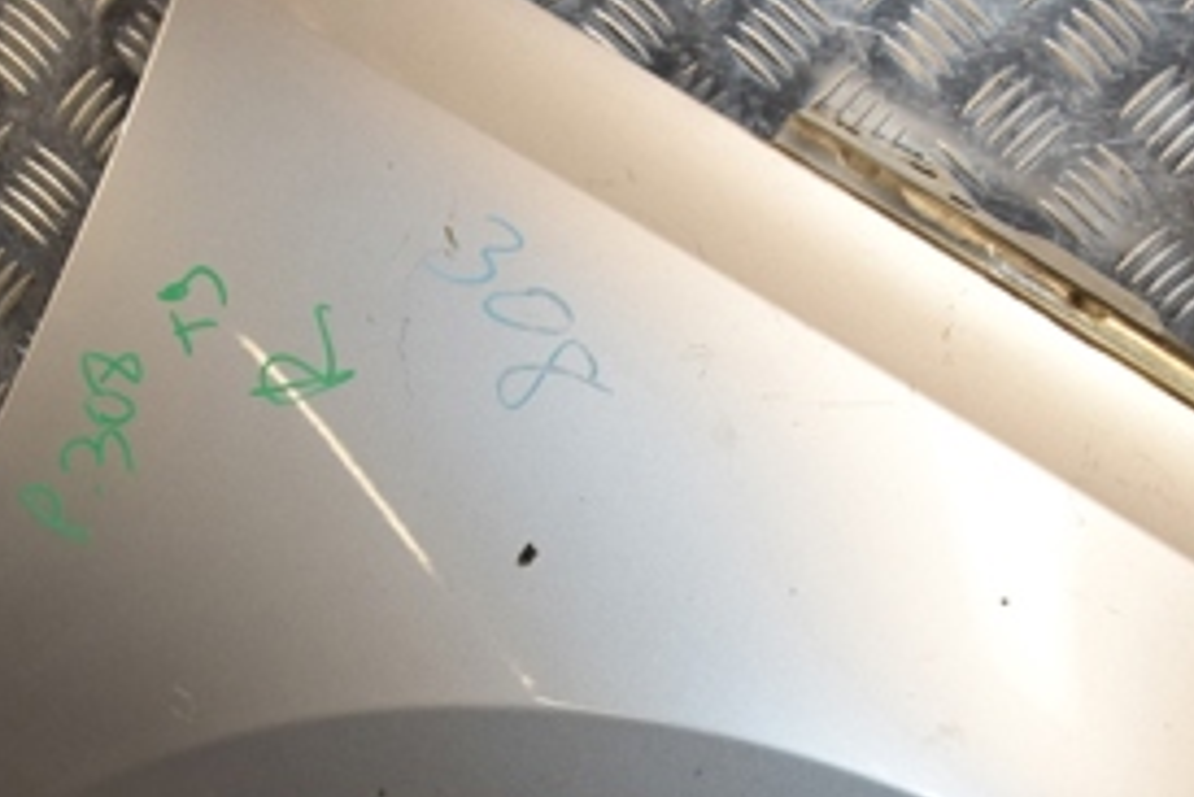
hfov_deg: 31.8
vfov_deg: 21.3
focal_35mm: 63
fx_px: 2091
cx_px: 715
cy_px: 645
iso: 800
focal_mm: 18
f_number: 10
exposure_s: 1/200
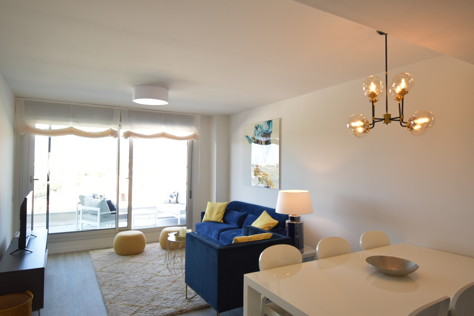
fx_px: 296
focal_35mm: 22
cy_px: 158
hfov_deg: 77.3
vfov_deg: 56.1
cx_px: 237
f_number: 5.3
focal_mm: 15
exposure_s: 1/60
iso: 400
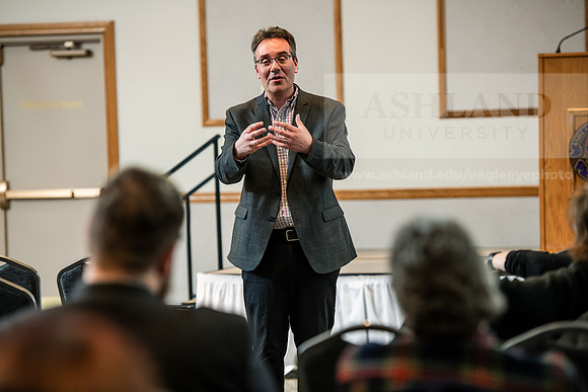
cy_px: 196
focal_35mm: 135
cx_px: 294
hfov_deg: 15.2
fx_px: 2205
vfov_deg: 10.2
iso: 1000
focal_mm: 135
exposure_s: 1/200
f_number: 3.2
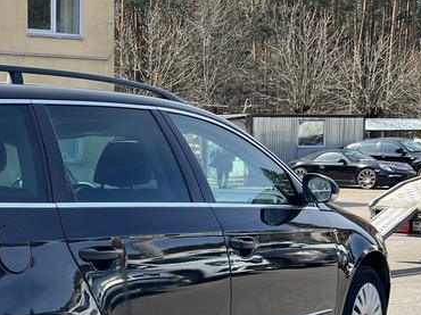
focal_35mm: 72
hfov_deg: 25.7
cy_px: 252
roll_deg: +0.5
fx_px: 875
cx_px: -2
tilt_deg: -5.8
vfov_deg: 20.2
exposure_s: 1/1029
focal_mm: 5.7
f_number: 1.5
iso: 50
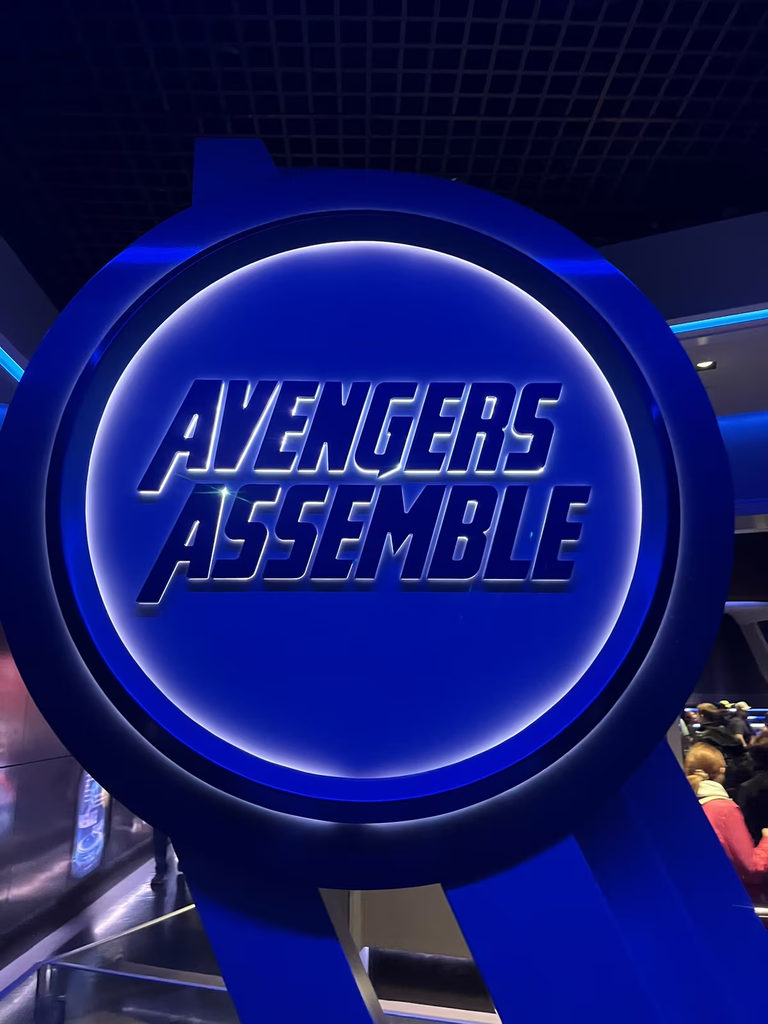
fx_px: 769
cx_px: 384
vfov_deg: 67.3
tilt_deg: +15.5
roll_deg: +3.1
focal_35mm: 26
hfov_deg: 53.1
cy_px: 512
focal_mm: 5.1
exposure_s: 1/33
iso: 640
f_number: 1.6
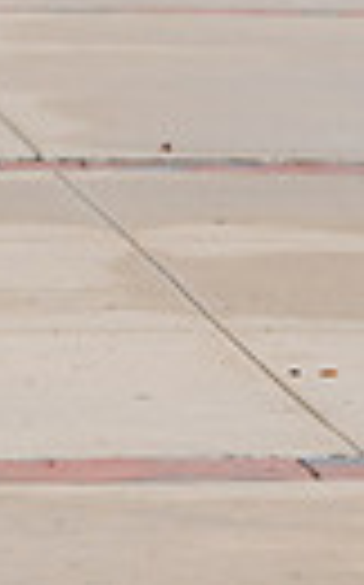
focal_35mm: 683
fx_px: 10865
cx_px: -409
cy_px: -277
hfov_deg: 1.9
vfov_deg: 3.1
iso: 500
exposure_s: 1/500
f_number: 5
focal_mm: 150
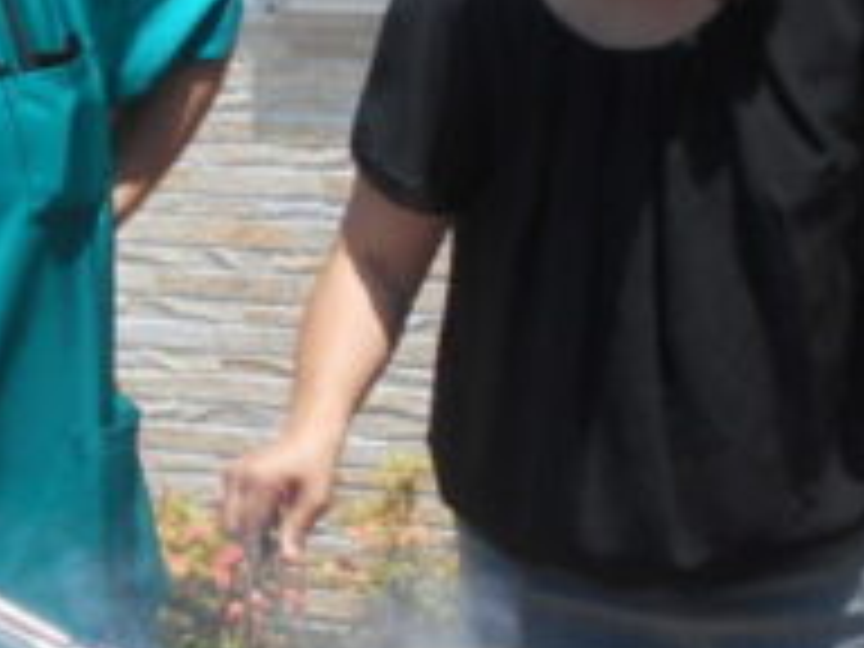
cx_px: 153
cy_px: 315
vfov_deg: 12.1
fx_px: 3045
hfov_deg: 16.0
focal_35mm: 122
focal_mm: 6.7
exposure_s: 1/500
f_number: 3.9
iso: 80
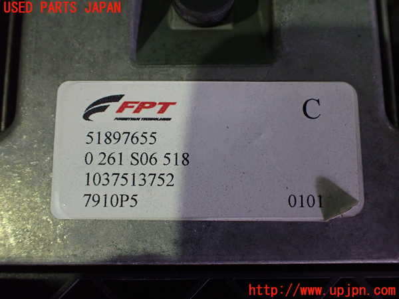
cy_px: 150
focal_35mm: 30
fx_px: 346
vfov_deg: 46.8
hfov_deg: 60.0
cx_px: 200
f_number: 2.3
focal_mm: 5.4
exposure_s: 1/80
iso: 800
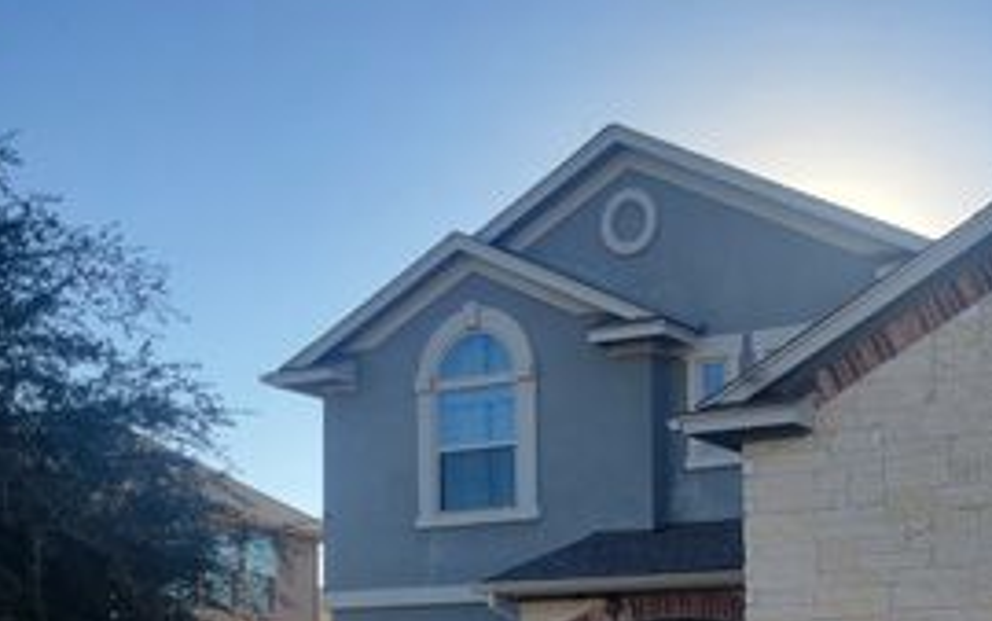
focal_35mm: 51
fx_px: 1379
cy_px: 641
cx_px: 878
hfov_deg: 37.2
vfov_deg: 24.1
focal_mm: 5.4
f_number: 1.8
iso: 40
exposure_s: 1/986
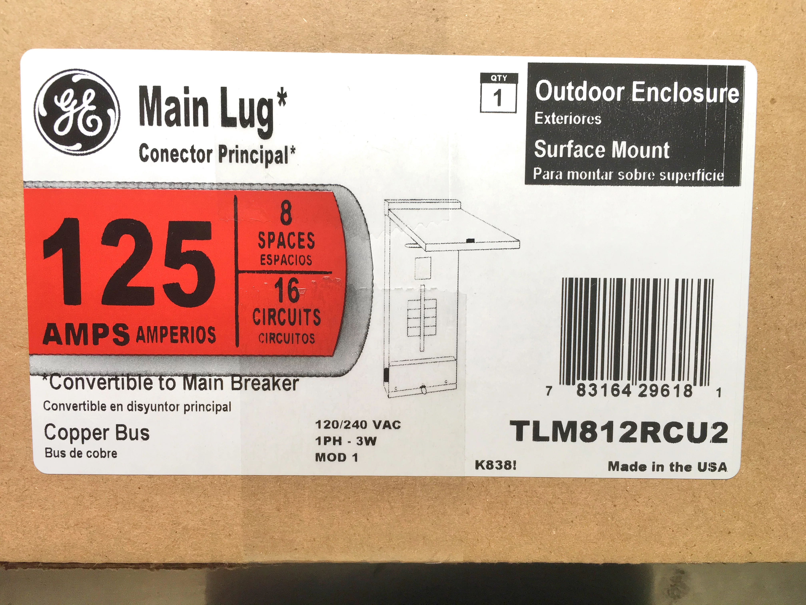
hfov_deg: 61.7
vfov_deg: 48.2
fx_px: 675
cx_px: 403
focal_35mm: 29
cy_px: 302
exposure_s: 1/120
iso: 40
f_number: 2.2
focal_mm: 4.15
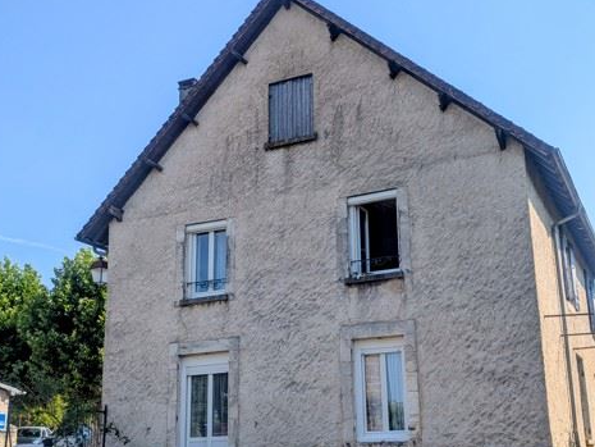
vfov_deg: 33.5
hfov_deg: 43.8
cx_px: 310
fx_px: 739
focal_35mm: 43
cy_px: 274
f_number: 1.89
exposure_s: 1/2092
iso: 44
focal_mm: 5.43
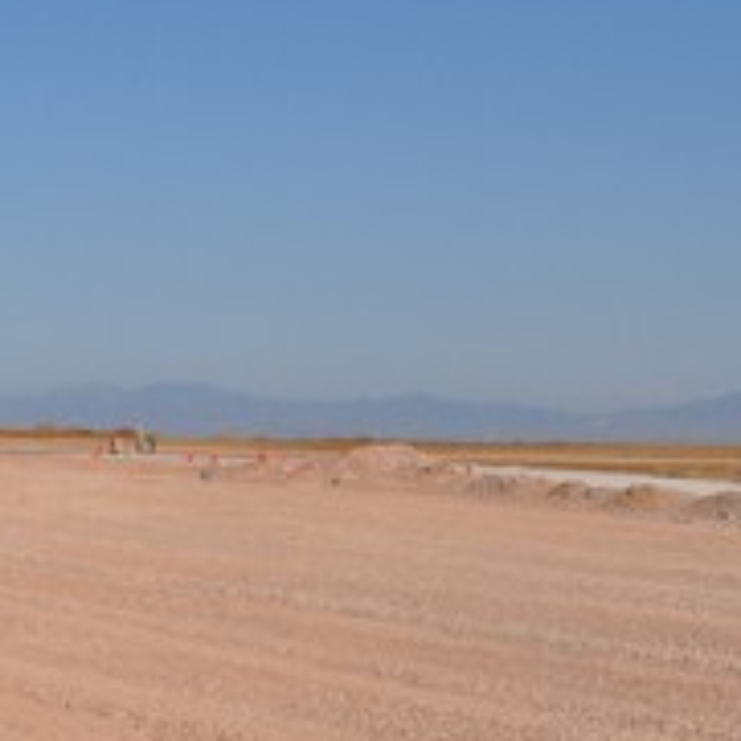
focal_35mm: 81
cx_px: -172
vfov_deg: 21.4
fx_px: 1962
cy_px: 301
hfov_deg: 19.9
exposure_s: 1/500
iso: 200
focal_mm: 18
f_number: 11
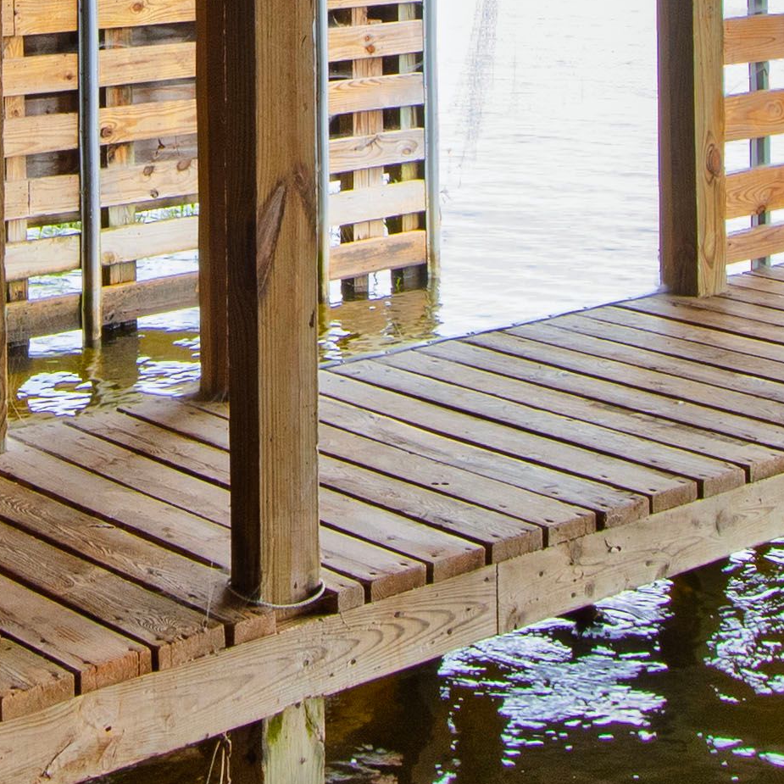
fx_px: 1947
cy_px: -117
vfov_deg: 21.4
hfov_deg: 22.7
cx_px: 262
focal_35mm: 76
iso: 250
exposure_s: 1/40
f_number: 8
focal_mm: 10
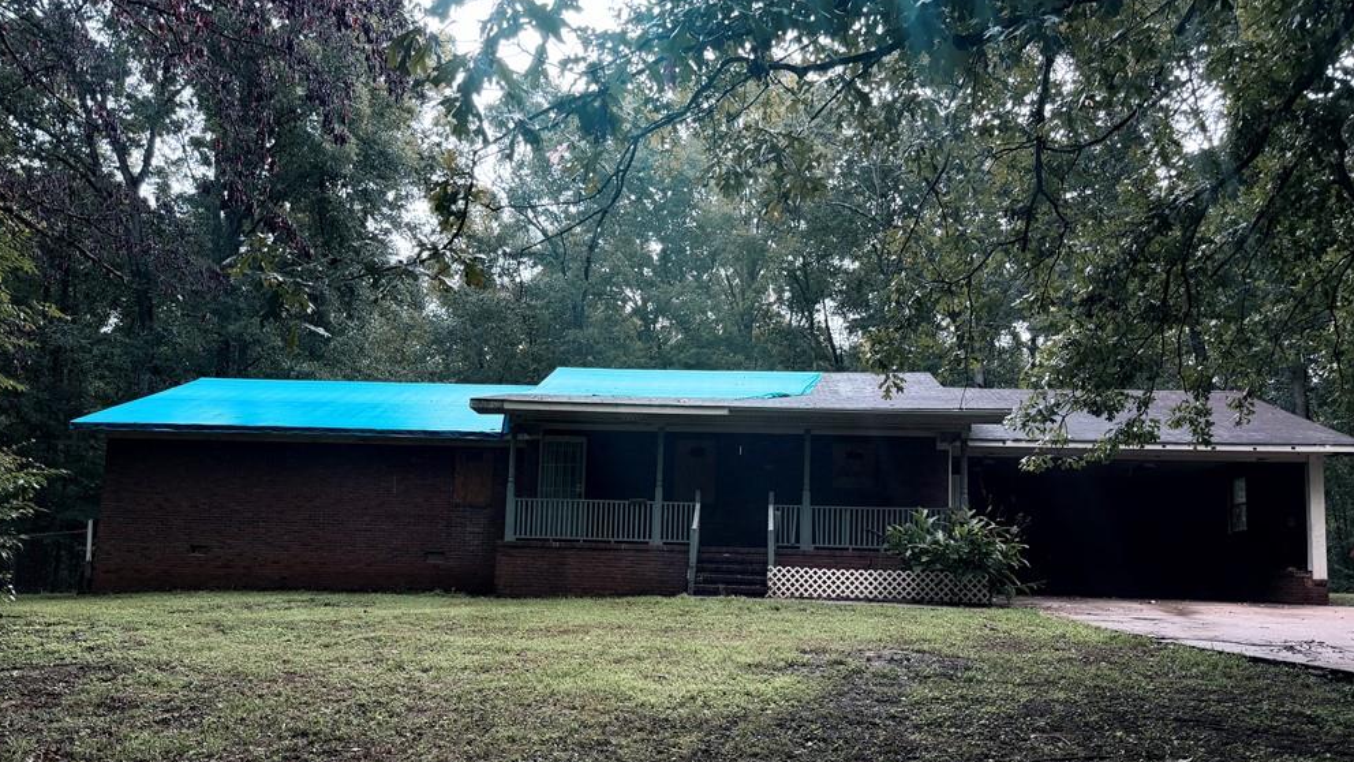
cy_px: 477
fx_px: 969
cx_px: 680
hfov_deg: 69.9
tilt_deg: +5.9
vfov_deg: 42.6
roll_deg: -1.4
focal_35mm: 27
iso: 200
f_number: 1.78
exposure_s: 1/127
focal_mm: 6.76
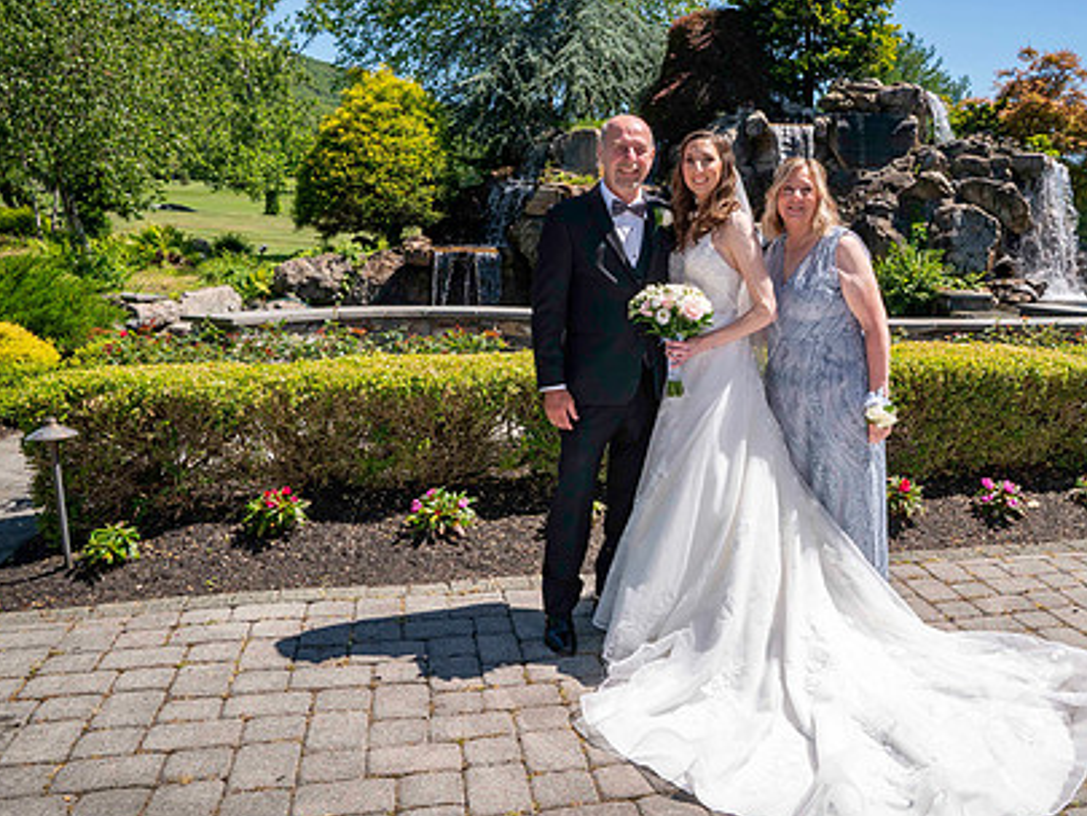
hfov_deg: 54.3
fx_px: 1037
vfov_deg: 42.9
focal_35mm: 33
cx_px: 719
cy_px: 357
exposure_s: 1/400
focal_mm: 24
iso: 500
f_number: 16
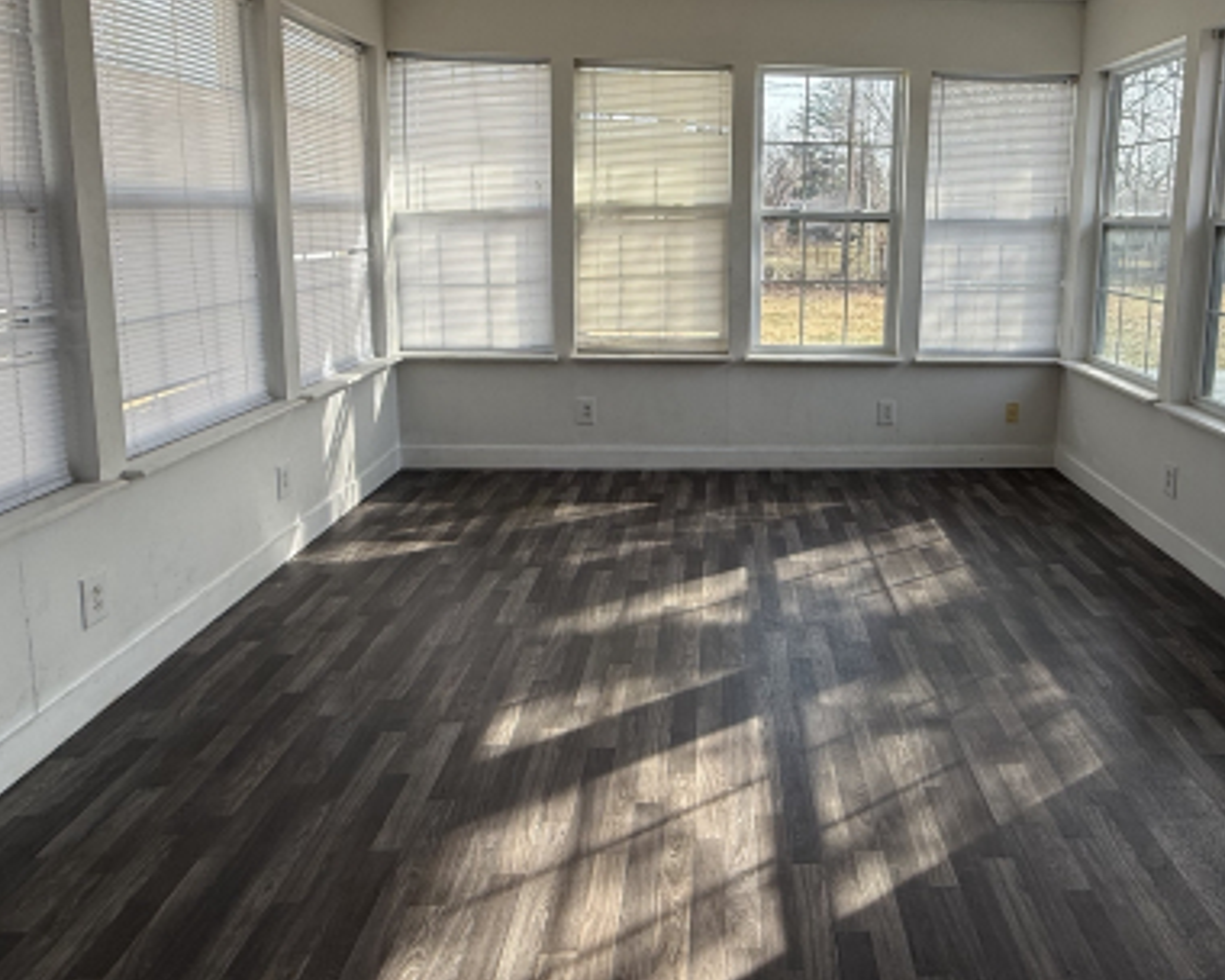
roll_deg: -1.0
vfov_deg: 57.5
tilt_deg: -6.9
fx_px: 870
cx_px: 785
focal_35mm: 24
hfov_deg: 68.9
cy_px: 326
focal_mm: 2.22
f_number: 2.2
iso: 50
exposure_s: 1/296
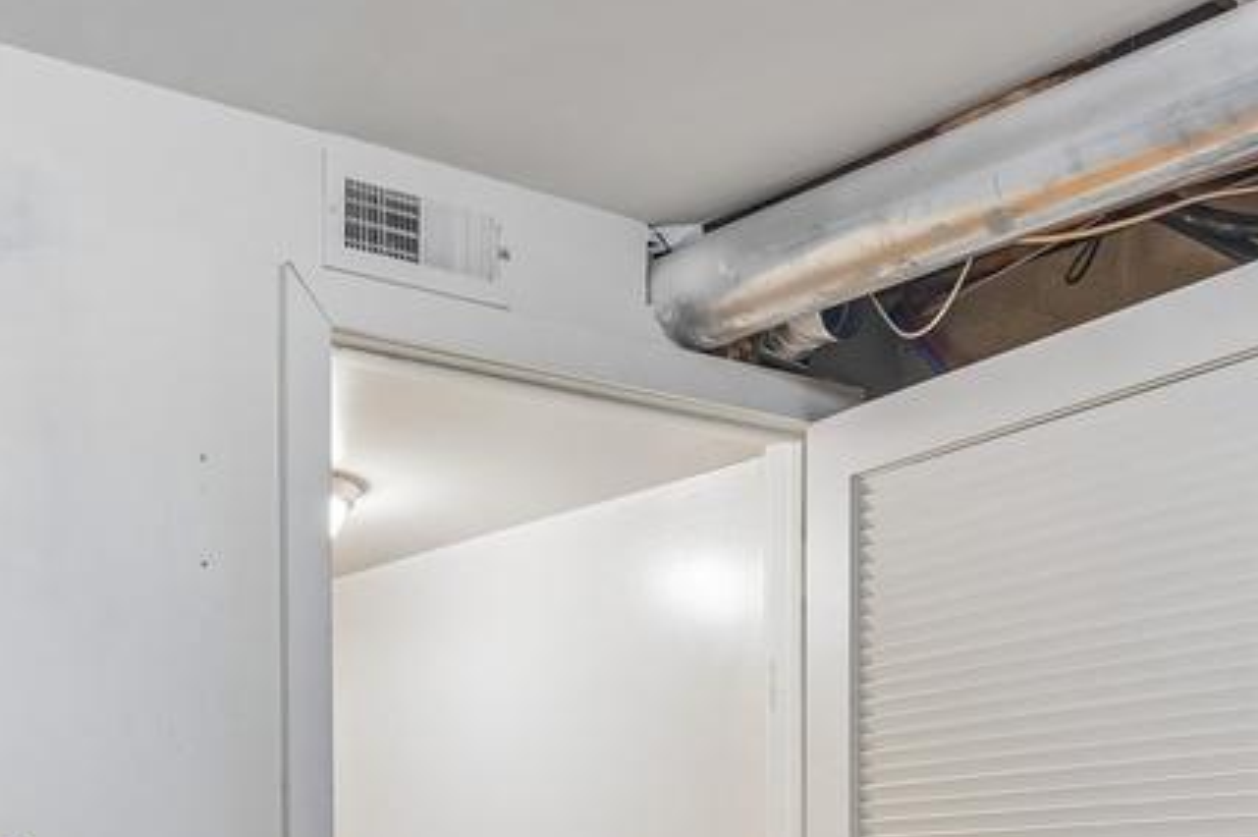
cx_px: 412
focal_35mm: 54
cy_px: 973
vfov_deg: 23.2
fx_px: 1885
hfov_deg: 36.5
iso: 200
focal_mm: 16
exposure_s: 1/2
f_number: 5
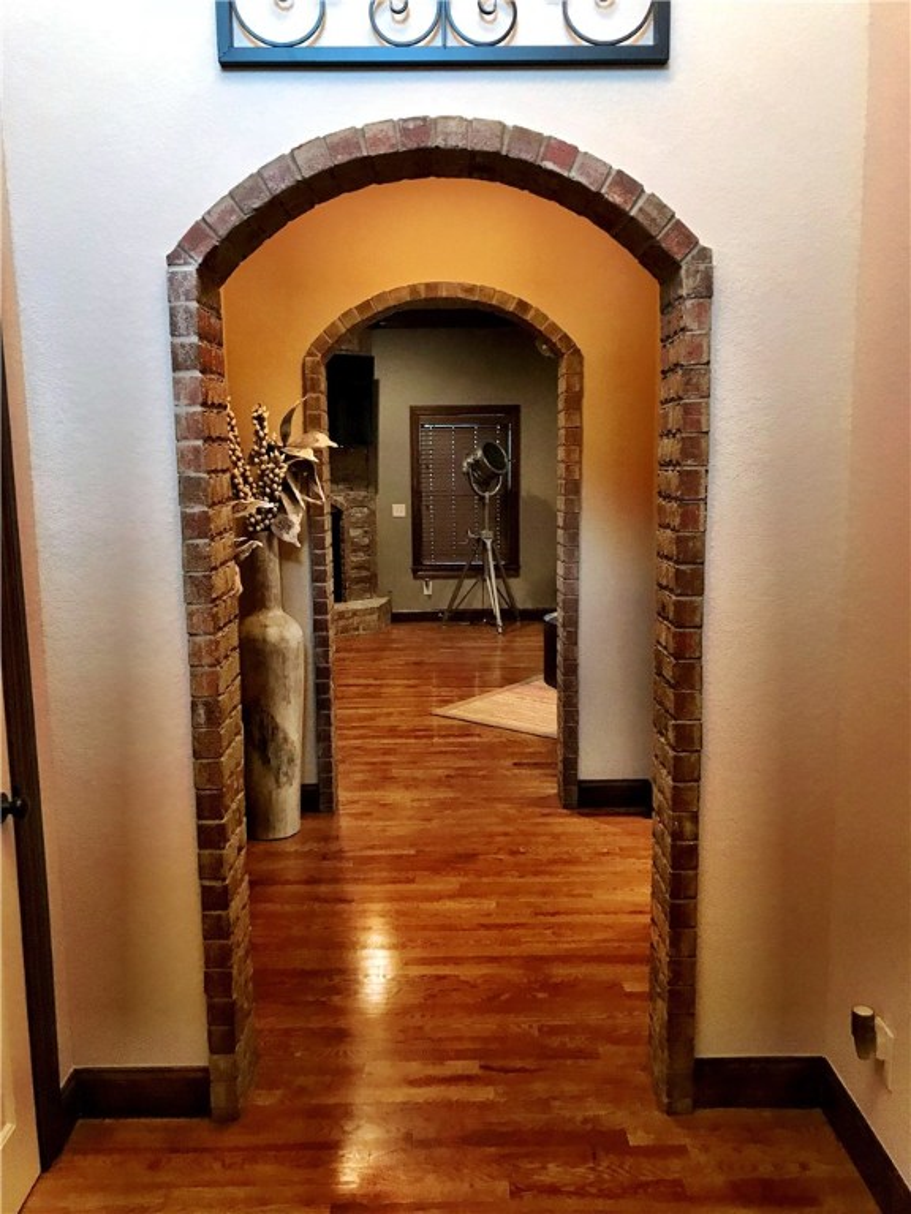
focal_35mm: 28
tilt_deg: -6.4
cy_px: 607
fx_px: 983
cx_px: 456
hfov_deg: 49.7
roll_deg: +0.6
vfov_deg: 63.4
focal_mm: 3.99
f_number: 1.8
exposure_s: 1/9
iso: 100
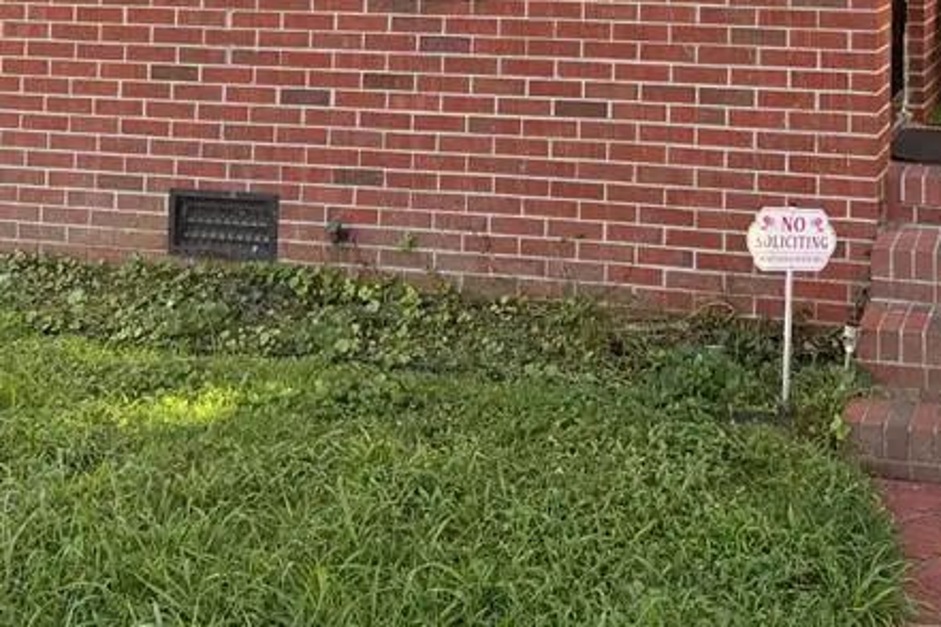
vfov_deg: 21.3
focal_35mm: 58
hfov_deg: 33.6
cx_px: 734
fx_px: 1516
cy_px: -175
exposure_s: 1/598
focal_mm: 6.76
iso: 100
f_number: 1.78
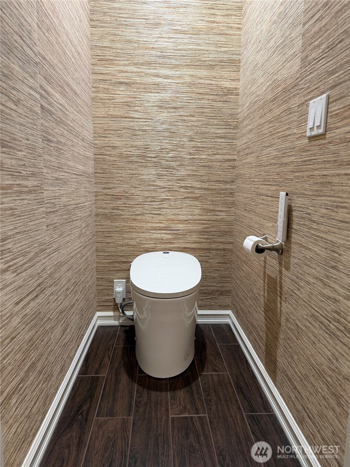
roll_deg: -0.9
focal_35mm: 24
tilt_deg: -7.4
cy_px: 234
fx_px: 324
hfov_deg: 56.8
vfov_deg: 71.6
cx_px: 175
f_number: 1.78
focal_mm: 6.76
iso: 250
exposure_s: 1/60
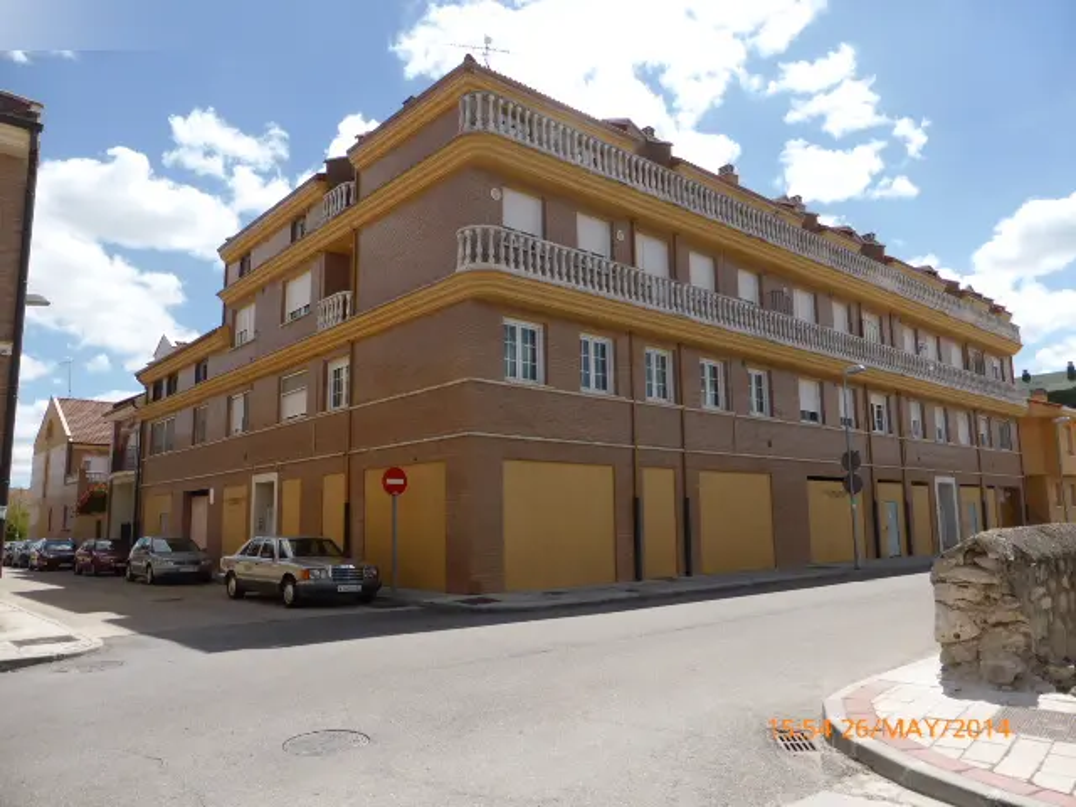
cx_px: 538
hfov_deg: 69.4
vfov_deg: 54.9
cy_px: 404
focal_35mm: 25
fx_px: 777
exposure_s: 1/1300
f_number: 3.3
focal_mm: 4.3
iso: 100
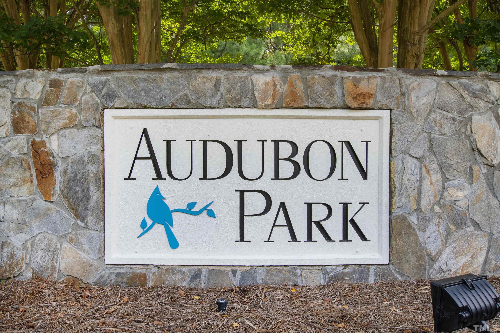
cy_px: 166
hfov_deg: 61.9
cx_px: 250
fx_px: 417
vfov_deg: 43.6
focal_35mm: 30
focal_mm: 20
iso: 200
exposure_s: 1/100
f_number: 8
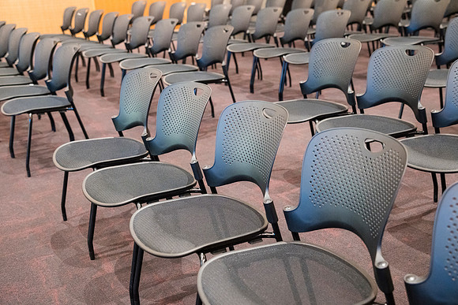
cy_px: 152
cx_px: 229
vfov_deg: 30.5
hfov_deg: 44.5
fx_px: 560
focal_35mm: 44
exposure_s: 1/200
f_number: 3.5
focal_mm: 44
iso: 4500
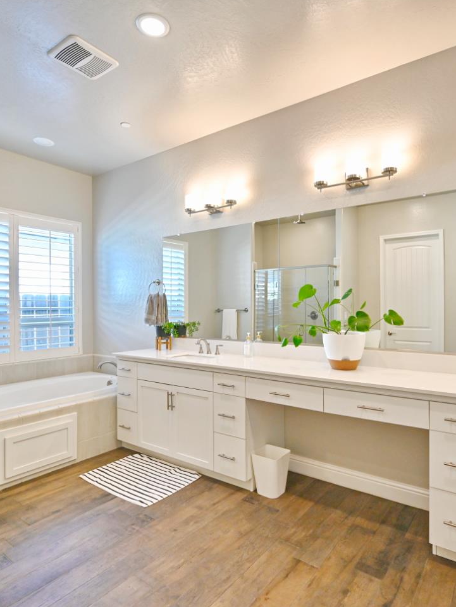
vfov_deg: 79.0
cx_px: 249
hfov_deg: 63.3
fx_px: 369
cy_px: 307
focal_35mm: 21
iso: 450
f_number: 4
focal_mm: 14
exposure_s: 1/125
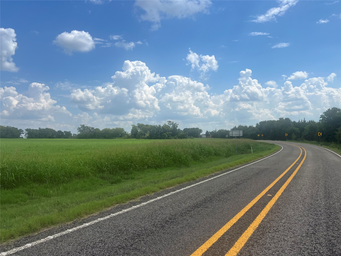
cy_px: 128
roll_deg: +1.1
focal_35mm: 26
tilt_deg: +1.2
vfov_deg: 53.1
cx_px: 170
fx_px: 256
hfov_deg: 67.3
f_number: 1.5
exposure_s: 1/7463
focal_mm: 5.7
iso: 50
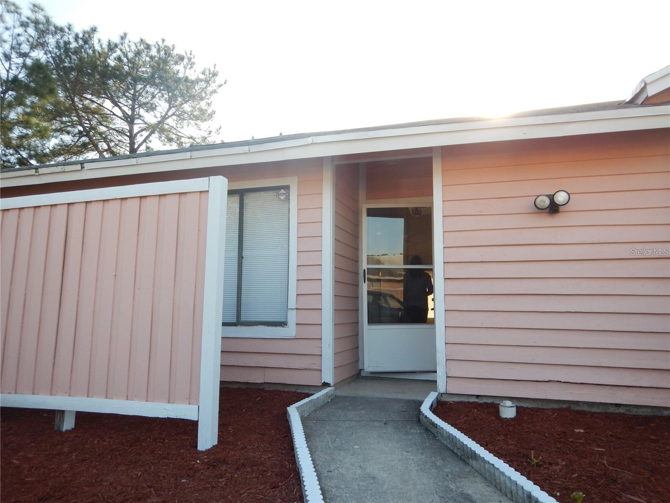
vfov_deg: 56.8
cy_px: 252
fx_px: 465
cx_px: 335
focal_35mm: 24
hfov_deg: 71.6
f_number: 2.8
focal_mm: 4.3
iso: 125
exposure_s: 1/400
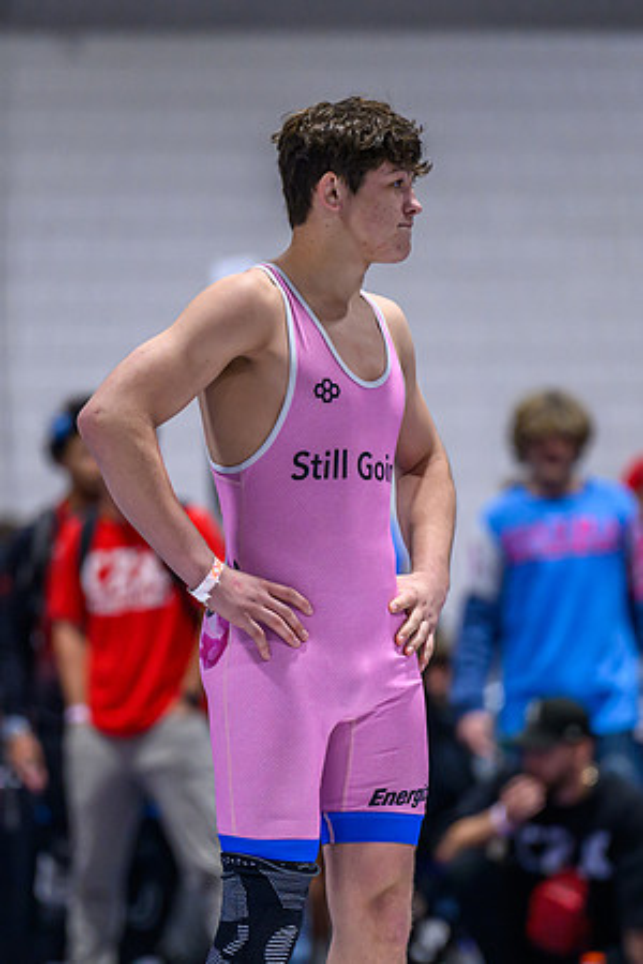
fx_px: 11203
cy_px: 611
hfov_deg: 3.3
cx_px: 352
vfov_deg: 4.9
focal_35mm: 418
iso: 2500
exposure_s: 1/640
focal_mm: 200
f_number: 2.8
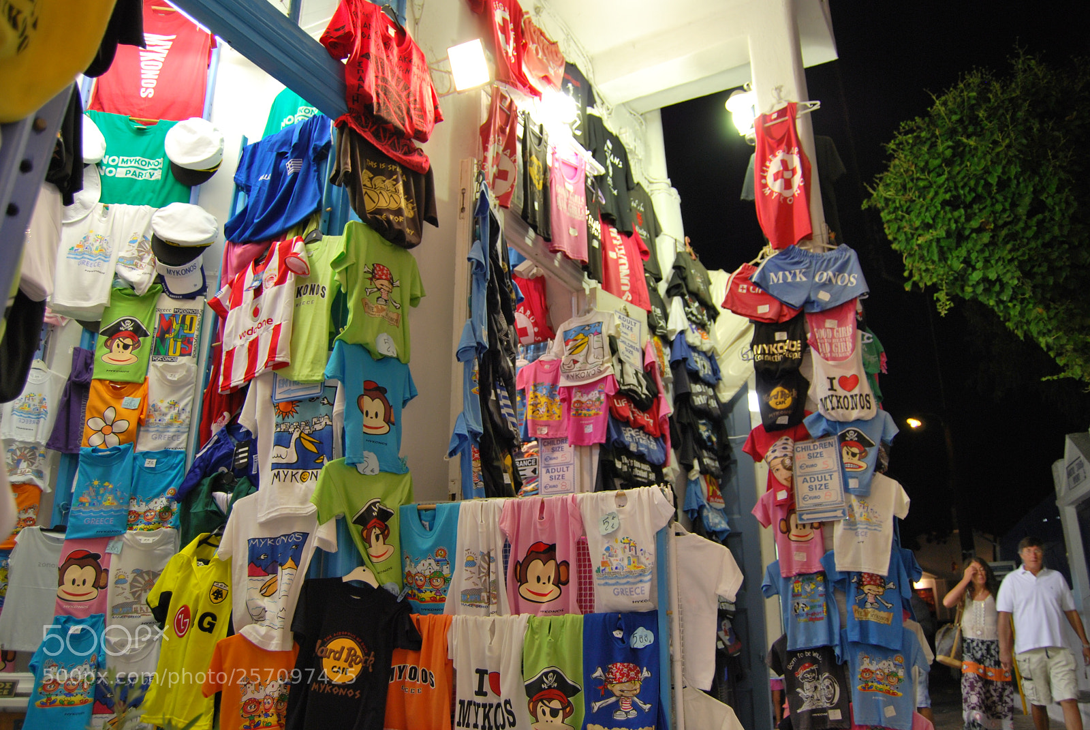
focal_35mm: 27
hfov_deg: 67.3
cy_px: 365
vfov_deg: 48.0
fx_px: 818
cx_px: 545
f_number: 3.5
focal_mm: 18
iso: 250
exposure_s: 1/30
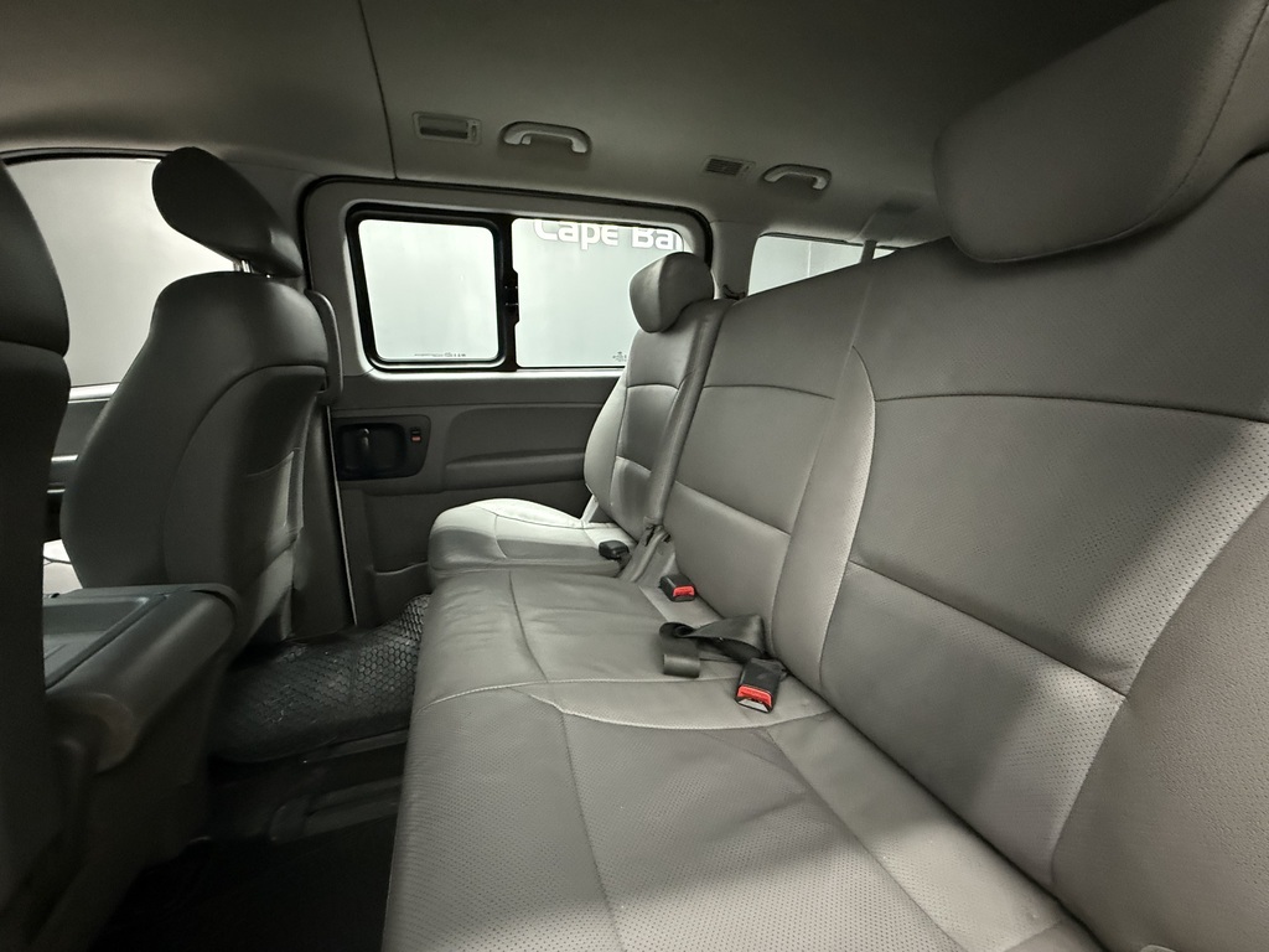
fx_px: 513
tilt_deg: -10.8
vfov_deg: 85.7
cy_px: 476
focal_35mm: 14
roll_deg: +0.1
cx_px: 634
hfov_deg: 102.1
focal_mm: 2.22
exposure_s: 1/33
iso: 1250
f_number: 2.2
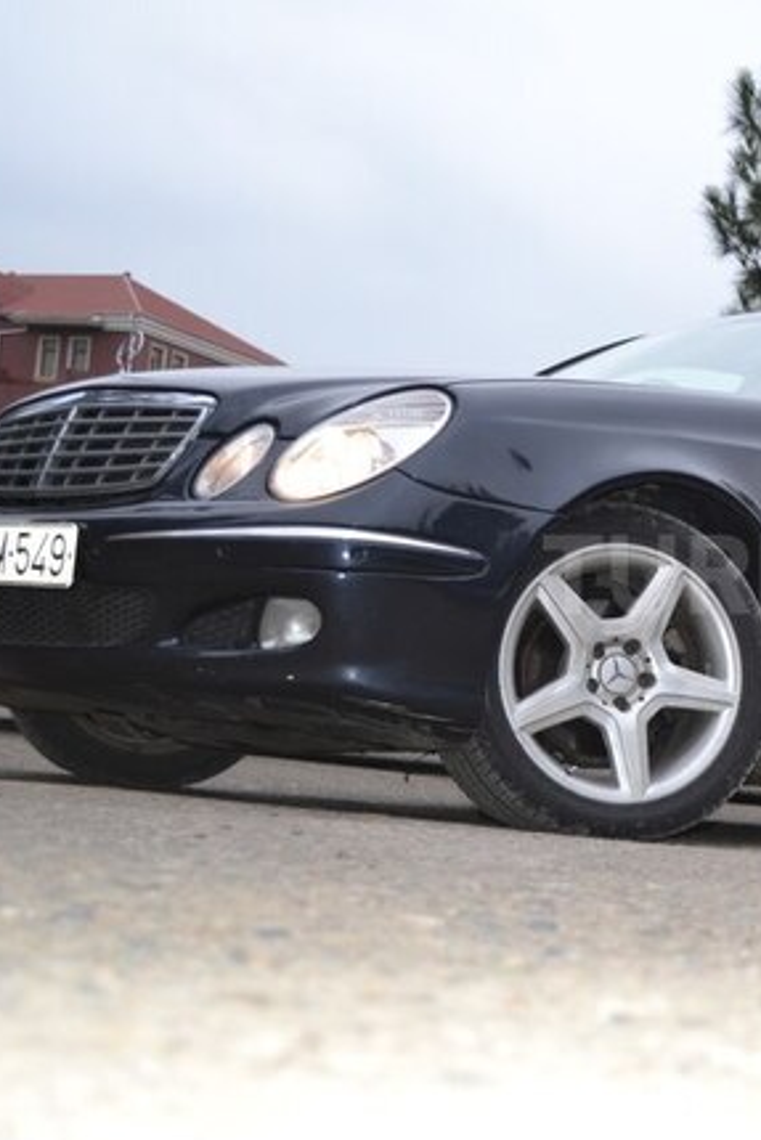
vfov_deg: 30.2
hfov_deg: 19.6
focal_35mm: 67
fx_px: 2115
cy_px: 575
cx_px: 814
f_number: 4.5
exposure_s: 1/60
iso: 400
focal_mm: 29
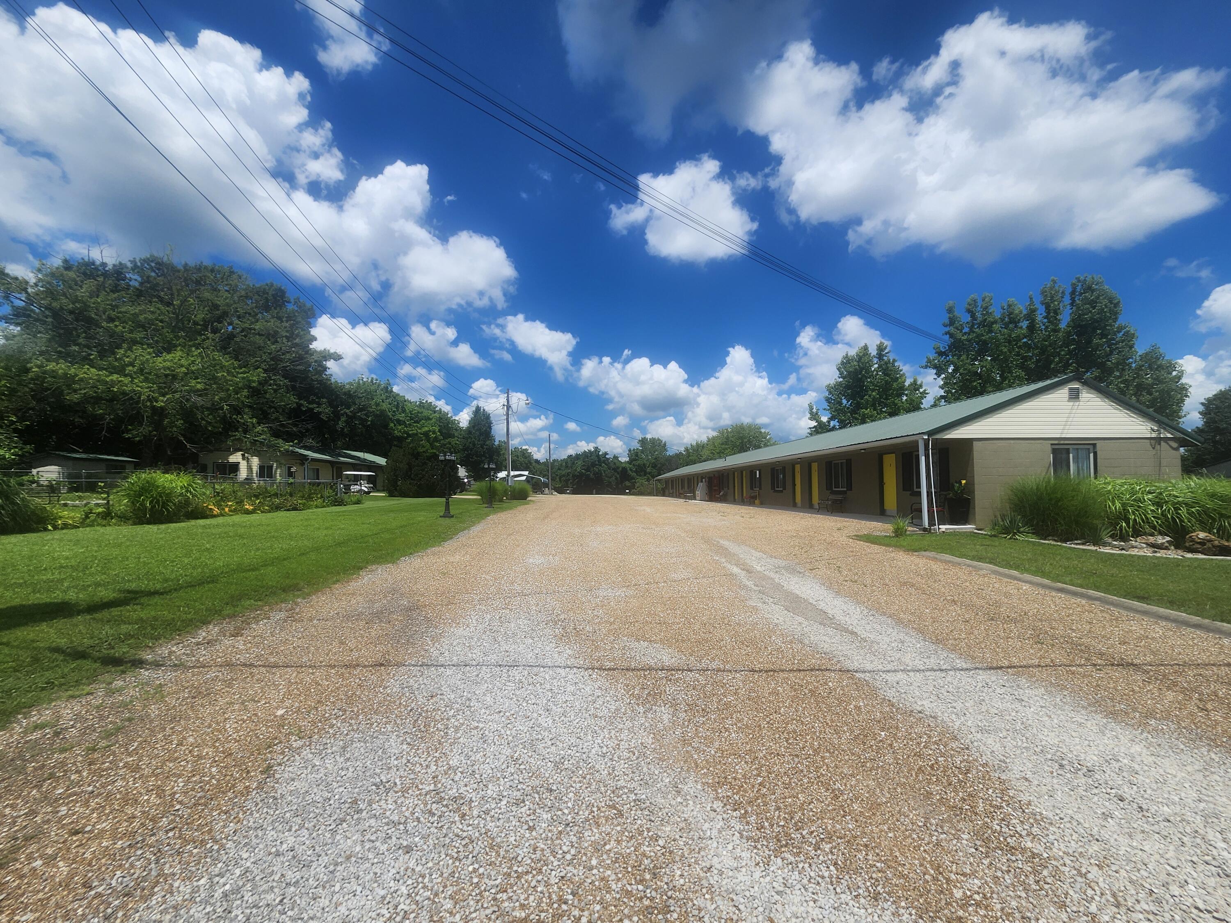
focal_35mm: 13
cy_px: 462
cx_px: 616
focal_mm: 1.74
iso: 40
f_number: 2.2
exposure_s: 1/3050
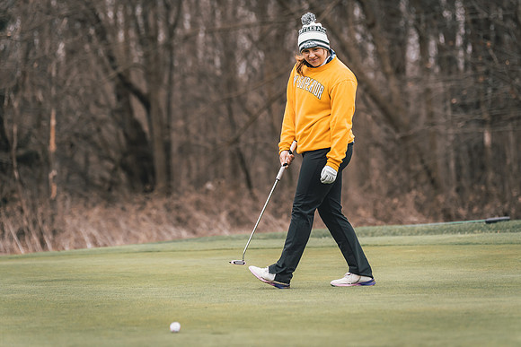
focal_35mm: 149
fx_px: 2160
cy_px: 147
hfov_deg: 13.8
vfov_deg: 9.2
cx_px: 263
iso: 640
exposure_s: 1/3200
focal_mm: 119
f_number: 2.8
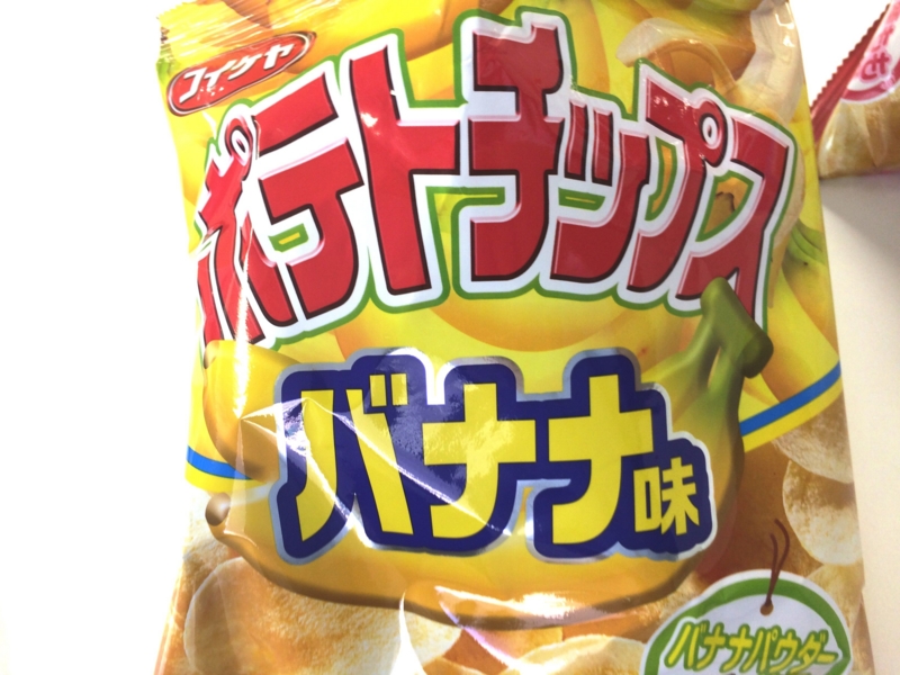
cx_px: 450
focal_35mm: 29
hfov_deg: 61.7
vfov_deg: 48.2
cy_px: 338
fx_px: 754
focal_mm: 4.15
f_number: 2.2
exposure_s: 1/50
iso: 40
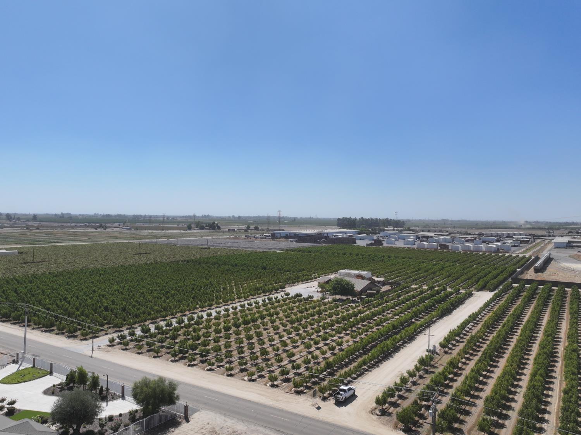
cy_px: 218
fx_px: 403
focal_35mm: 24
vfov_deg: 56.8
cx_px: 290
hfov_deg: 71.6
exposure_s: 1/3200
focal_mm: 12.29
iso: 130
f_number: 2.8
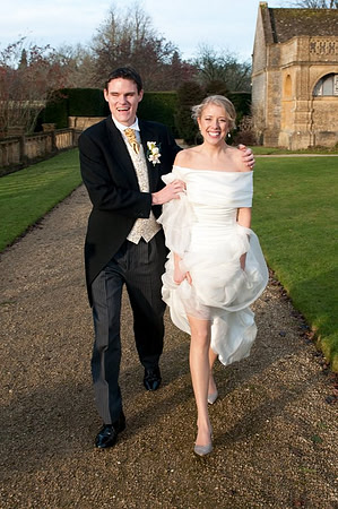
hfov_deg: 34.1
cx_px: 169
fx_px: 550
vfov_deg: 49.6
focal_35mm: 39
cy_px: 254
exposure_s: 1/320
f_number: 5.6
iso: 400
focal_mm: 26
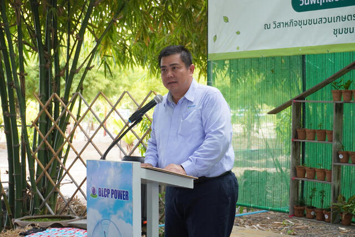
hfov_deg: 29.9
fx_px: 666
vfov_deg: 20.2
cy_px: 118
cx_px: 178
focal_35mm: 68
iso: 500
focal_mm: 45
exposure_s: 1/160
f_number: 5.6
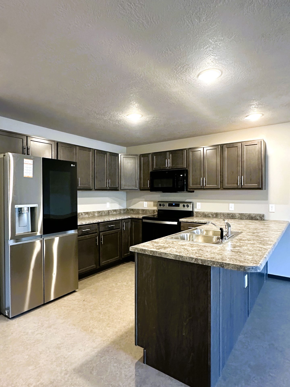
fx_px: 223
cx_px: 145
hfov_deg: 66.0
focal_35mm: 20
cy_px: 194
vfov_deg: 81.7
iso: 500
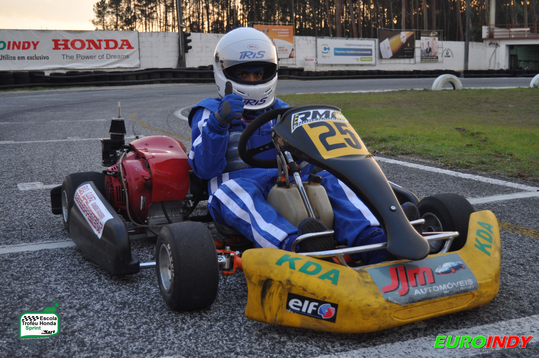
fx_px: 673
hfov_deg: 43.7
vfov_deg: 29.8
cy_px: 179
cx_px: 270
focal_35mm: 45
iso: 500
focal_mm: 30
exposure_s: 1/60
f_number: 4.2
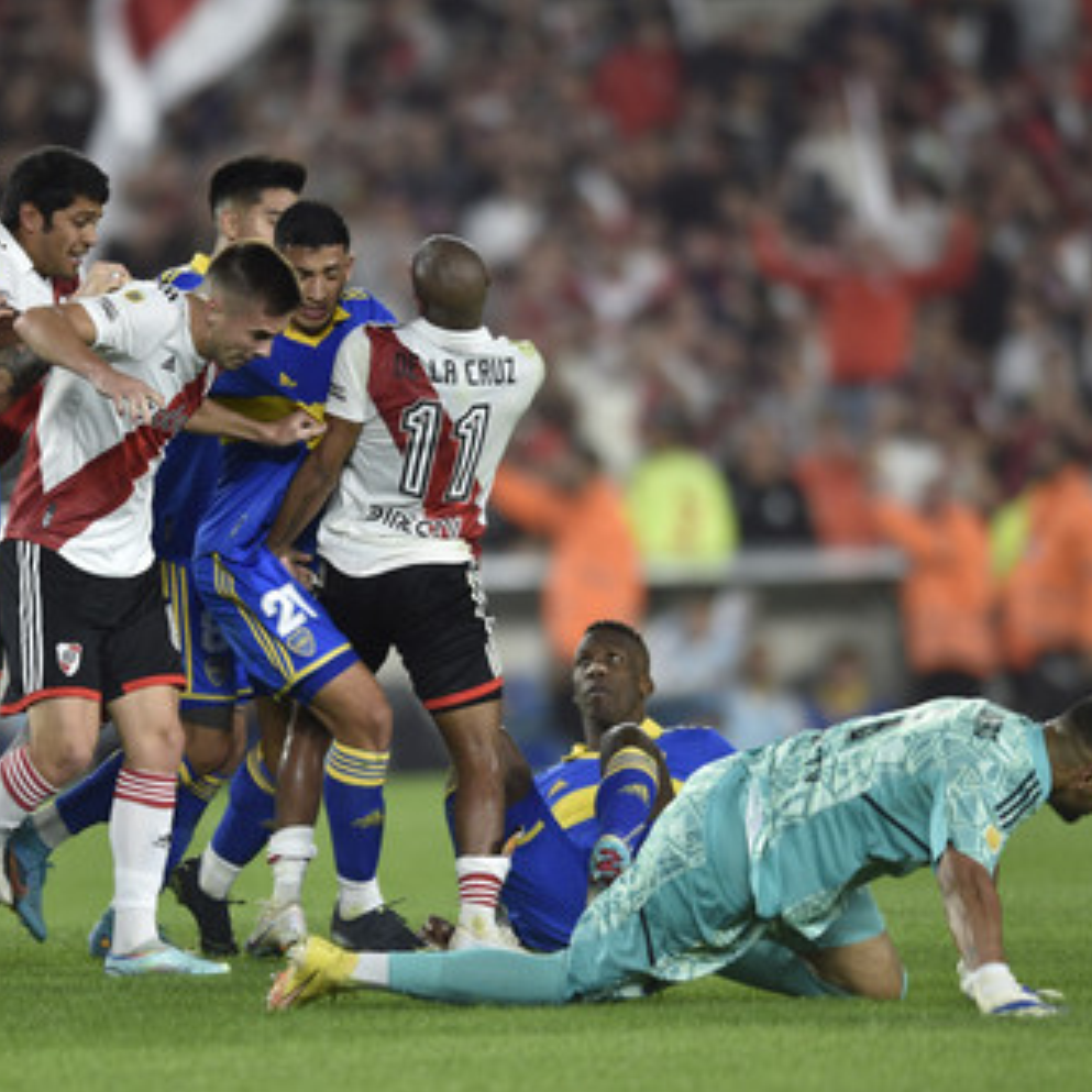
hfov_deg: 3.4
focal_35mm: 514
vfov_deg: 3.4
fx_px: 18345
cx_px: 330
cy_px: 546
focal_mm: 400
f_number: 2.8
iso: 1250
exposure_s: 1/1600
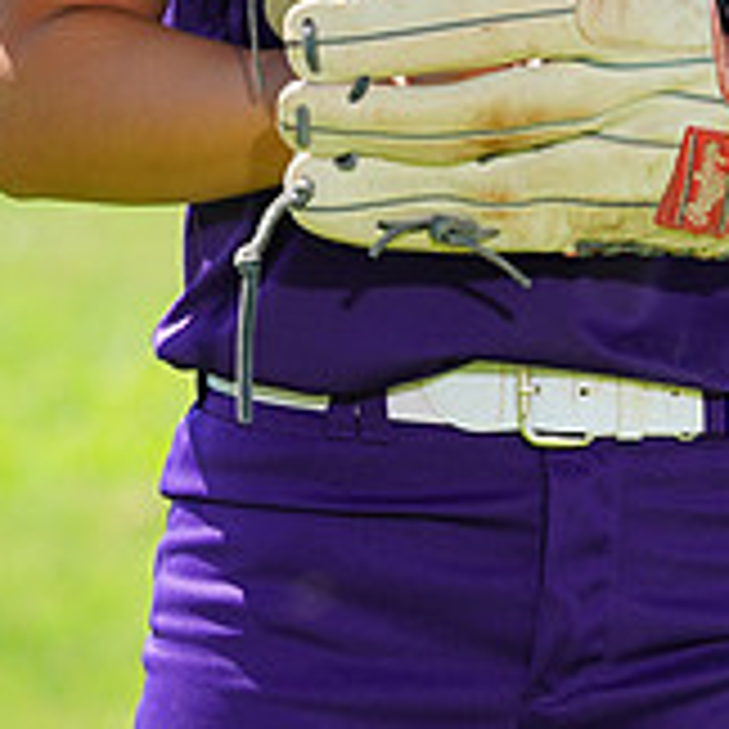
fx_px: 20205
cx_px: 572
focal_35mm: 848
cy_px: -450
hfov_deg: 2.1
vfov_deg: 2.1
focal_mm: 279
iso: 200
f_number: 9
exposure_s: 1/200
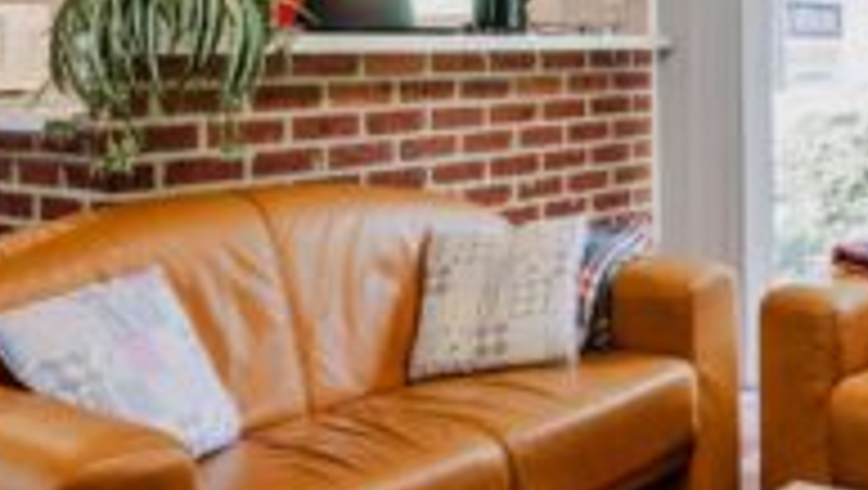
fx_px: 1152
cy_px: 27
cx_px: 868
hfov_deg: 37.0
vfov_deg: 23.2
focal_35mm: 50
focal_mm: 12
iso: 100
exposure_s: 1/2.5
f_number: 7.1
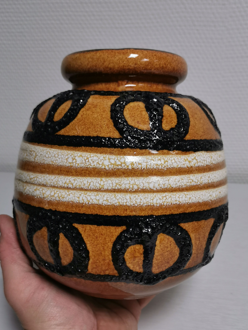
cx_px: 123
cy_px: 176
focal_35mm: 40
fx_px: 382
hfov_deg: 36.0
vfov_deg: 46.8
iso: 125
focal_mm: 5.58
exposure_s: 1/100
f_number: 1.8
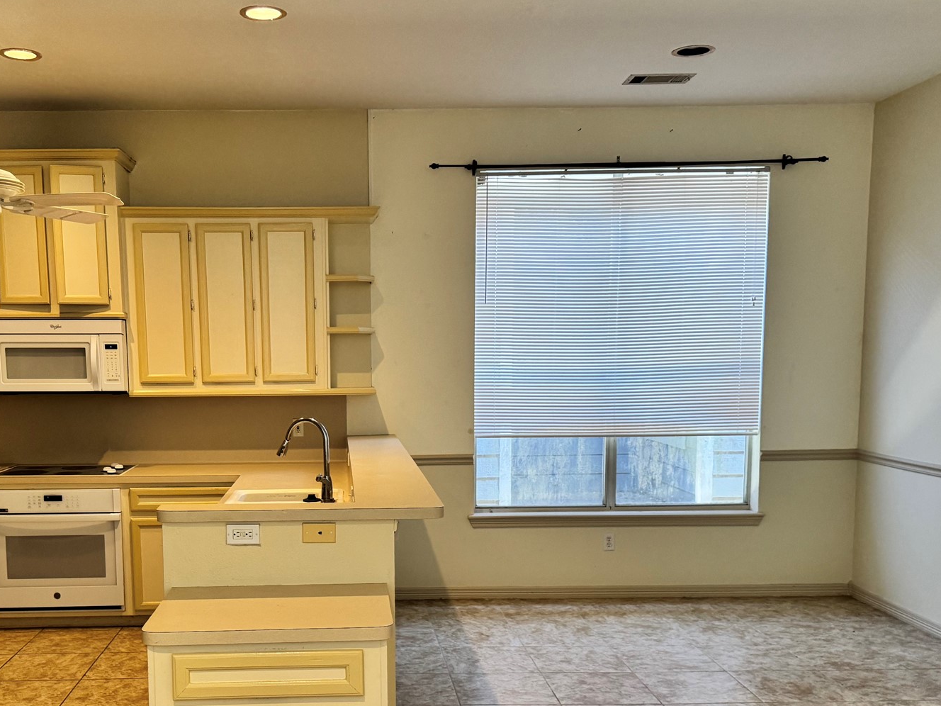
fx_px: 1006
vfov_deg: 38.1
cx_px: 356
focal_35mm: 37
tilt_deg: -6.7
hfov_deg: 49.7
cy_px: 483
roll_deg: +1.8
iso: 250
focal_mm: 6.76
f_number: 1.78
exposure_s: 1/60
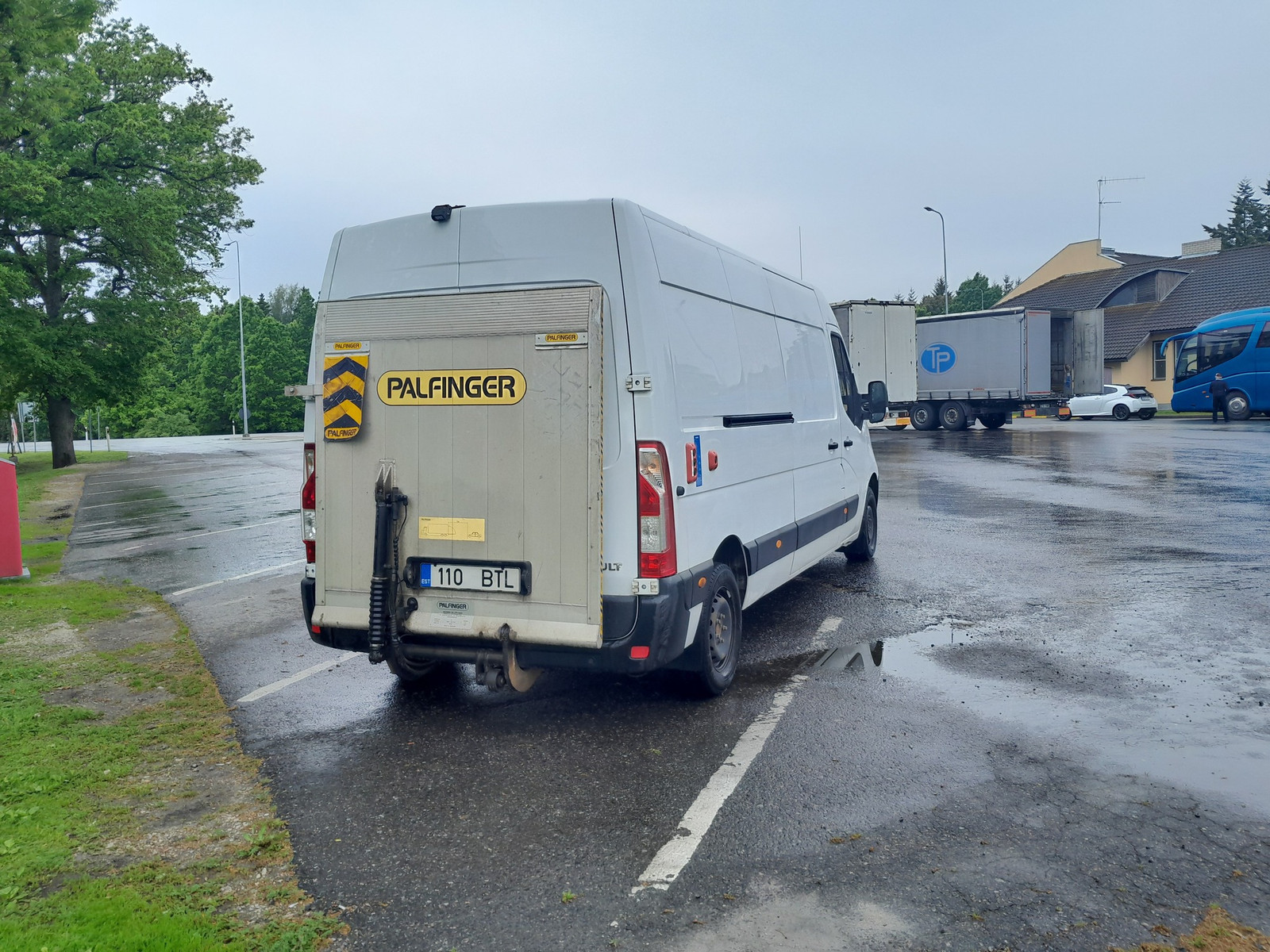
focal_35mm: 26
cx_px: 635
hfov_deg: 67.3
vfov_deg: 53.1
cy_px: 476
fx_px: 954
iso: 40
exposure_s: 1/706
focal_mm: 4
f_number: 1.8
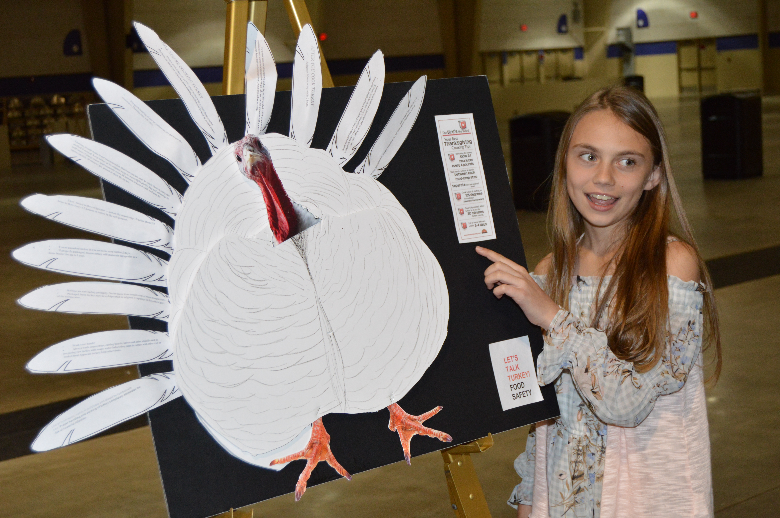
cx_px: 390
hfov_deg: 31.9
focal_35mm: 63
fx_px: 1364
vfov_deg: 21.5
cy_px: 259
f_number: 5
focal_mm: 42
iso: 1250
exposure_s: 1/60
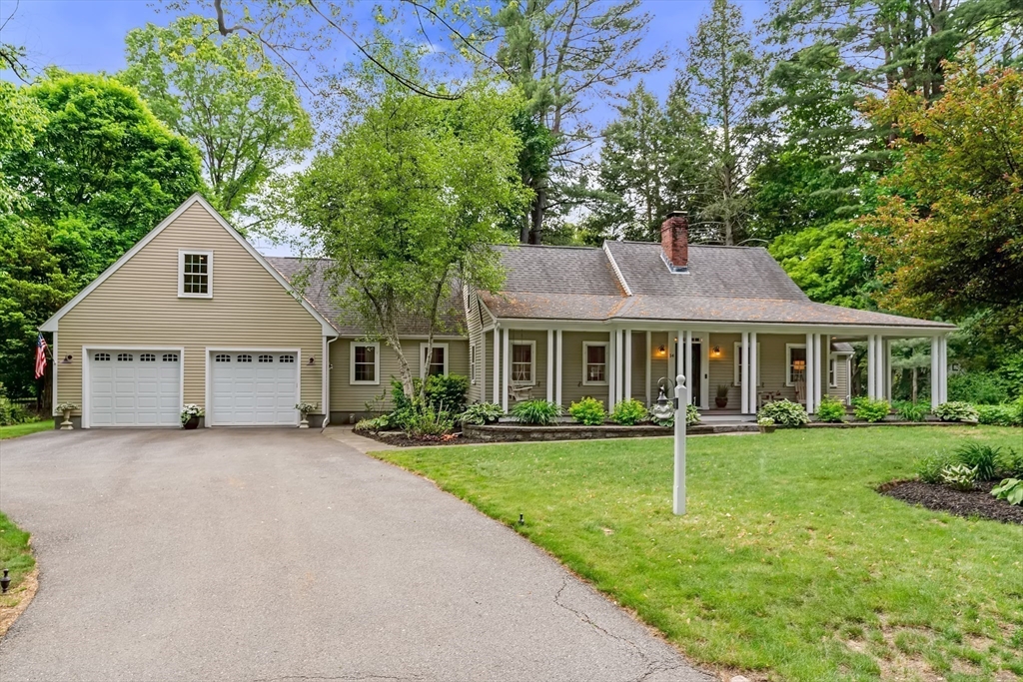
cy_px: 341
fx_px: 625
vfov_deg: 57.2
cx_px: 512
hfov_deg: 78.6
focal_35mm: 22
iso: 125
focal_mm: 22
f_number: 7.1
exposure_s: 2
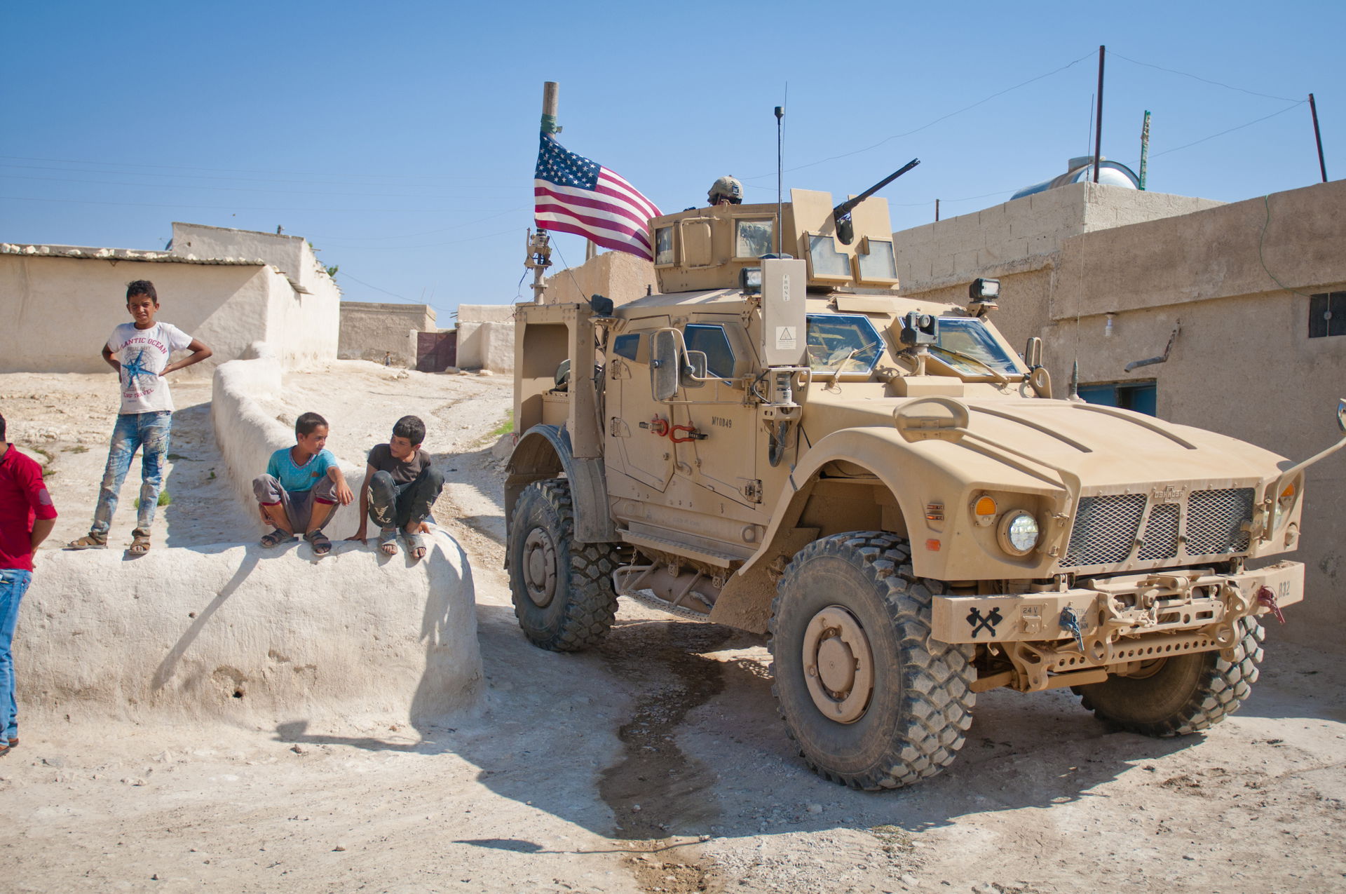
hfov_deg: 53.2
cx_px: 673
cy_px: 447
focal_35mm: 36
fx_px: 1344
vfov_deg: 36.8
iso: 200
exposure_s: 1/3200
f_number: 2.8
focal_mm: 24
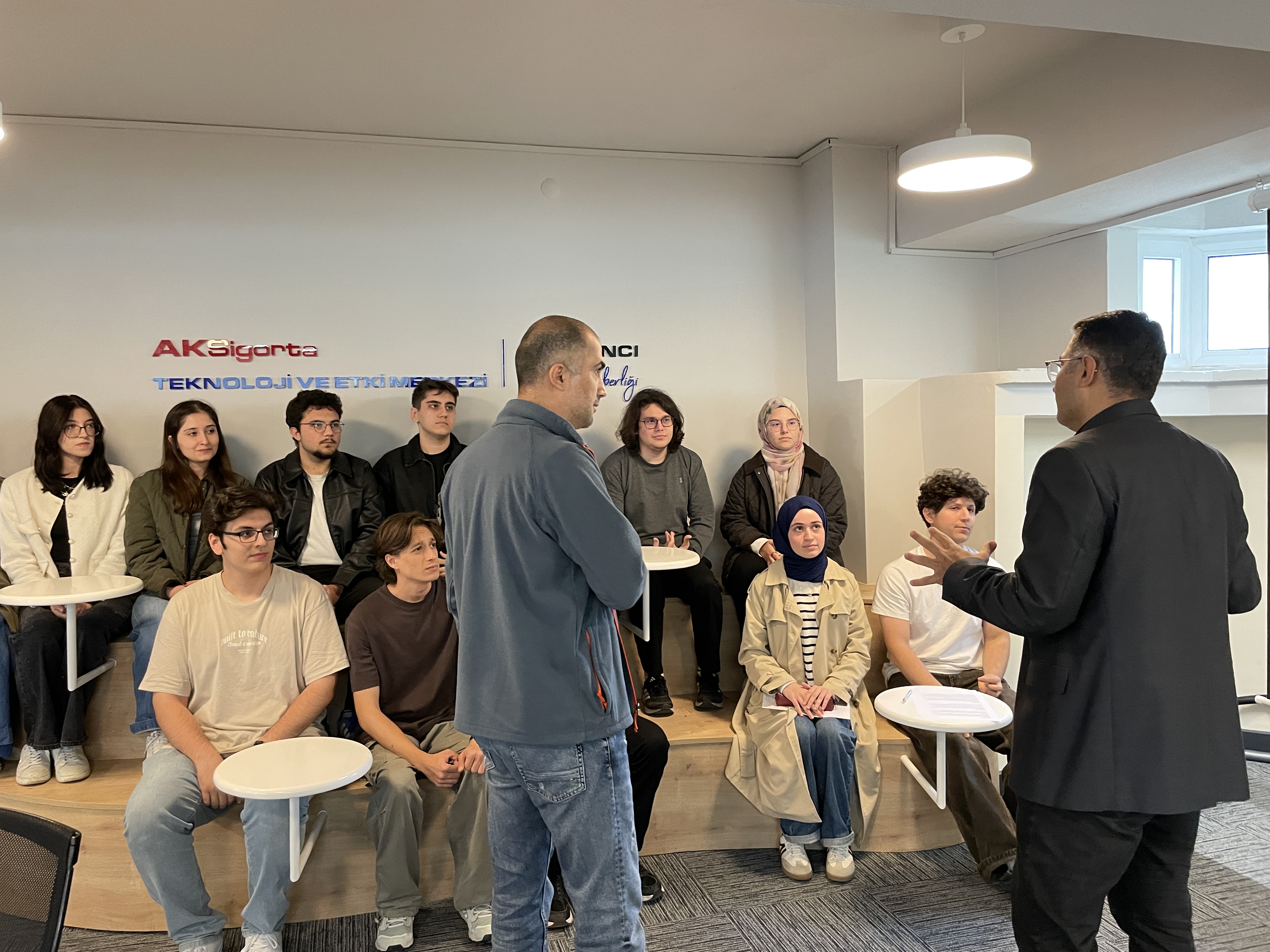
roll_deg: +1.3
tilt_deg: -2.0
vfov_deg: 53.1
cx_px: 635
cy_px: 476
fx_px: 954
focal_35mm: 26
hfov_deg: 67.3
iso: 400
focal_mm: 4.2
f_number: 1.6
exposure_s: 1/50
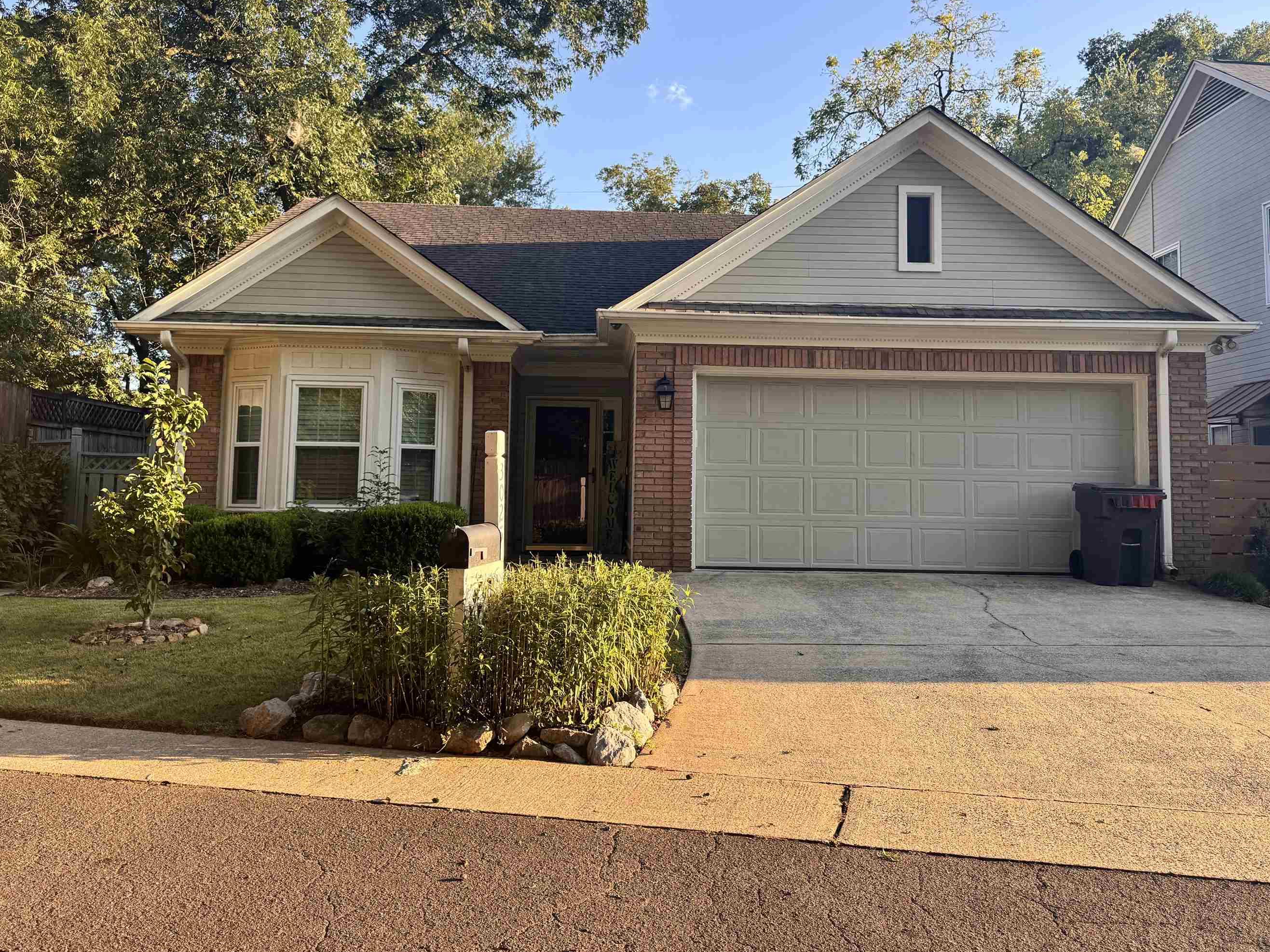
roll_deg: -1.3
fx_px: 1027
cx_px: 656
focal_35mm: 28
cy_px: 404
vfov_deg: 49.6
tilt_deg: +4.7
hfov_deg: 63.4
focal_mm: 6.76
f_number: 1.78
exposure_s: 1/792
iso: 80
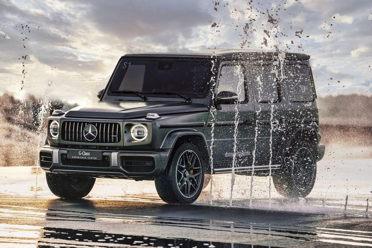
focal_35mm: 198
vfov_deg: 6.9
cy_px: 124
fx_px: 2046
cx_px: 186
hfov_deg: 10.4
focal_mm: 198
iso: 500
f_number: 3.2
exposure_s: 1/5000
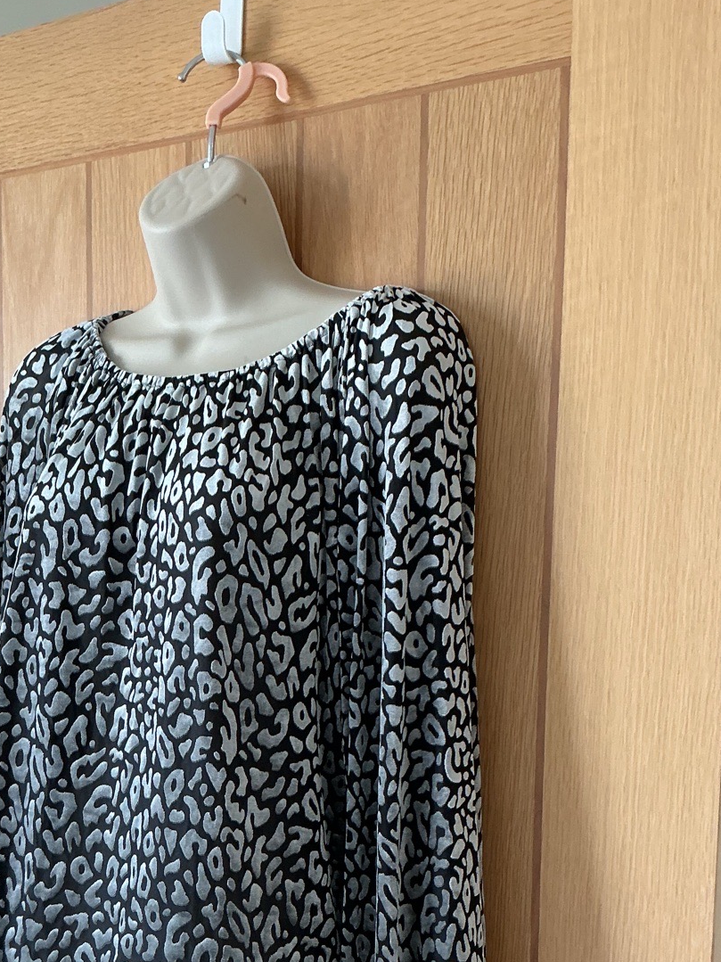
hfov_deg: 33.5
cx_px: 281
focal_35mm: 43
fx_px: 1194
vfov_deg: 42.7
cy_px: 700
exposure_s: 1/60
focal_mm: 3
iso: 100
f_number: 1.8
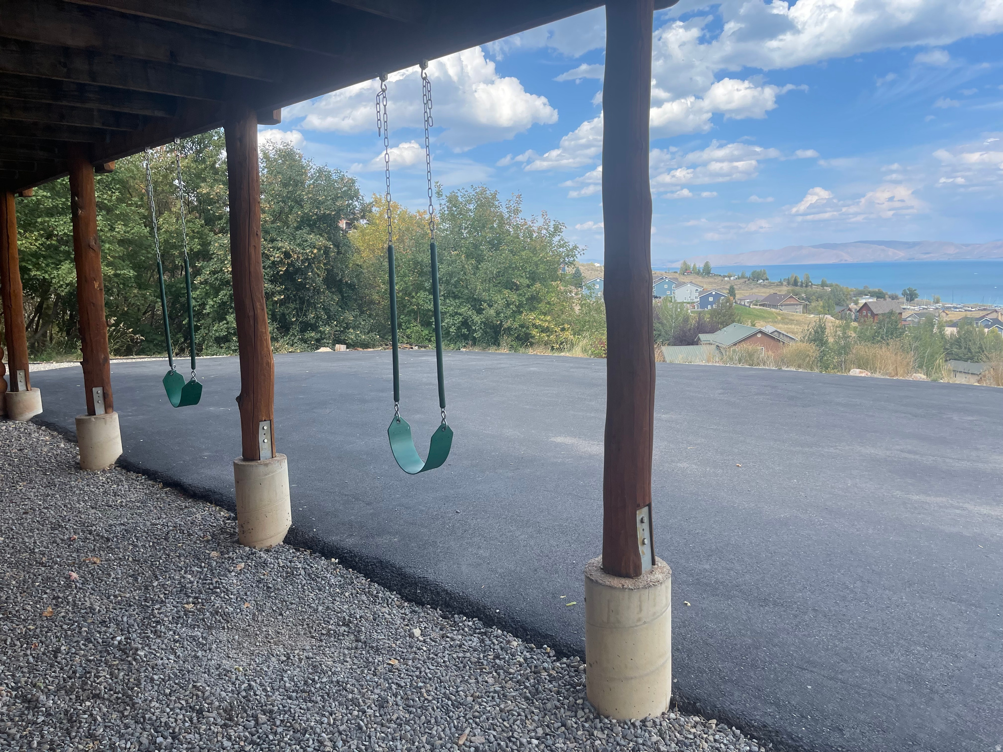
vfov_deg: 53.1
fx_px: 753
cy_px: 376
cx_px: 502
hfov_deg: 67.3
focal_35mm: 26
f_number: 1.6
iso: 32
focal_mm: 5.1
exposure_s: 1/1946
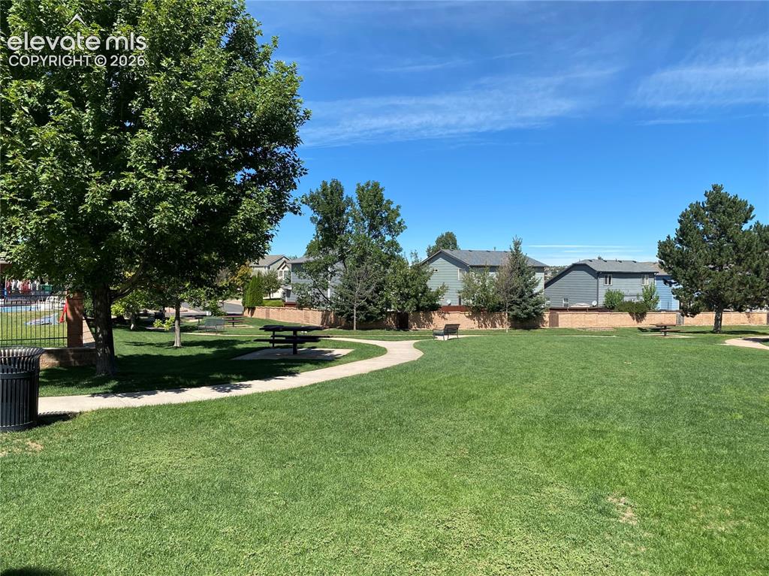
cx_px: 384
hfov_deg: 67.3
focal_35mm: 26
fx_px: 577
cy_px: 288
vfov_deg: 53.0
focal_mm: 4.25
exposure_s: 1/2315
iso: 32
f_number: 1.8
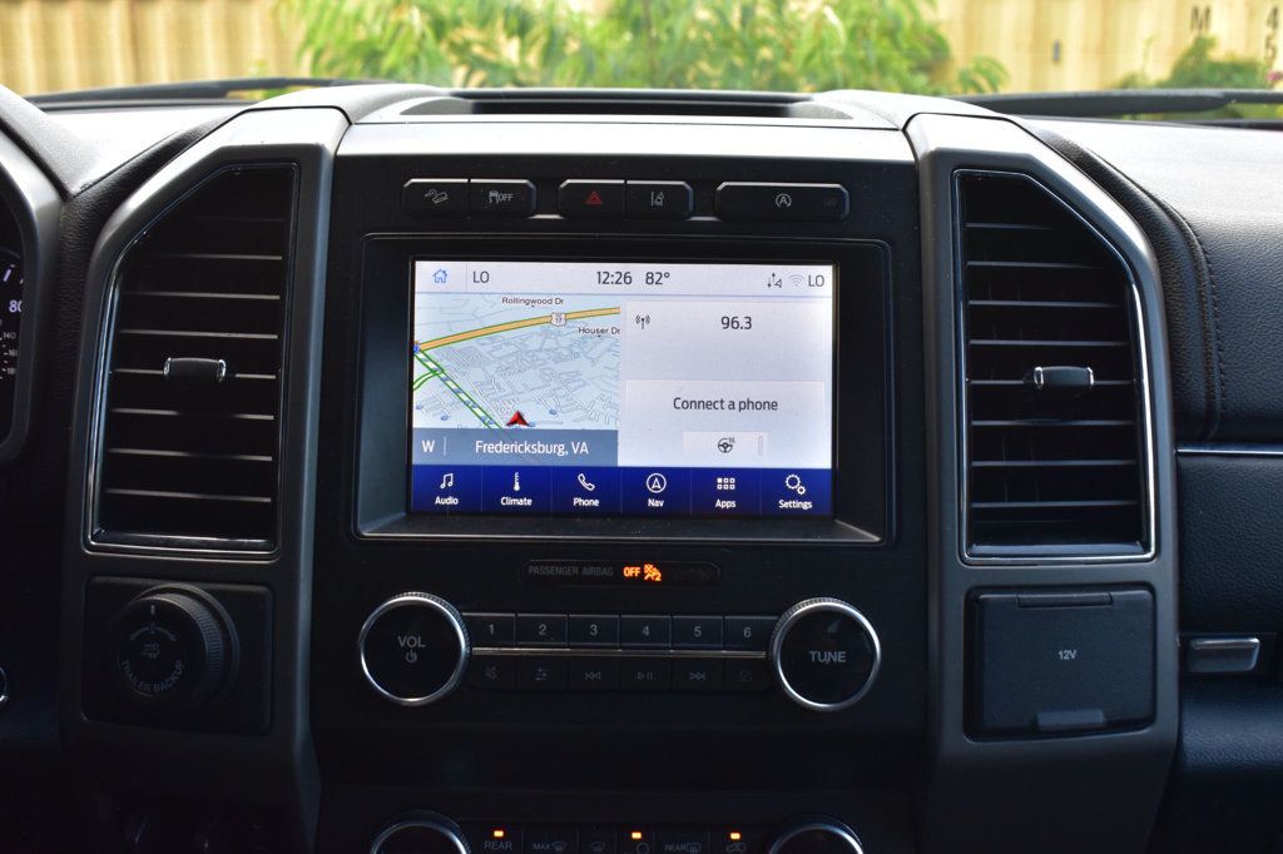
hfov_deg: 43.6
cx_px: 642
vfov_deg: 29.8
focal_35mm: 45
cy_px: 427
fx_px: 1603
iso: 400
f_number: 8
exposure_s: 1/80
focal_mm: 30
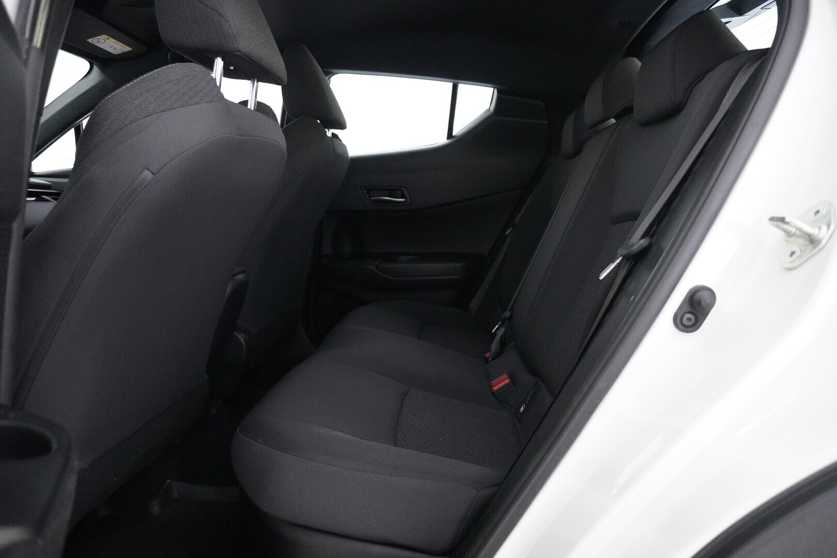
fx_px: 558
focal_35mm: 24
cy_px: 279
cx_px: 418
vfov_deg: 53.1
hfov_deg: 73.7
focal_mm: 16
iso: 6400
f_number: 3.5
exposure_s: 1/60
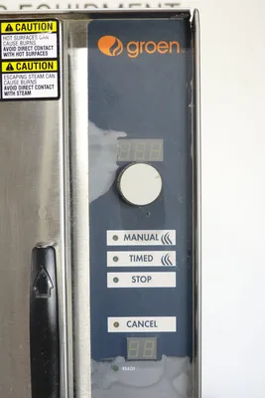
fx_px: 507
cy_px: 199
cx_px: 132
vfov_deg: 42.7
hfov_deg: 29.3
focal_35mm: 46
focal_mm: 16.86
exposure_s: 1/50
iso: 1250
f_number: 4
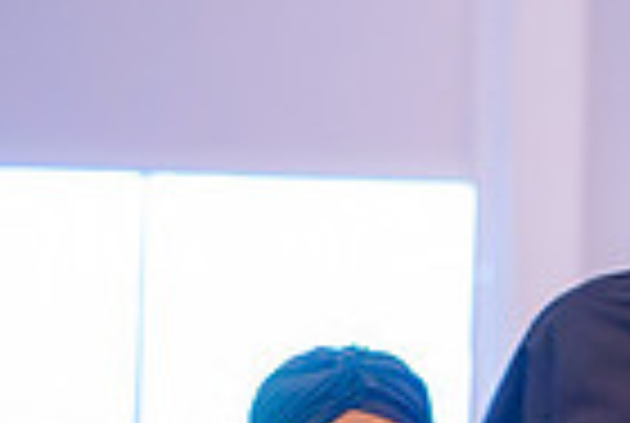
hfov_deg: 4.7
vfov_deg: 3.2
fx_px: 7611
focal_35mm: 434
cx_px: 1192
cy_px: 637
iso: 400
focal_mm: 105
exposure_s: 1/80
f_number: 2.5
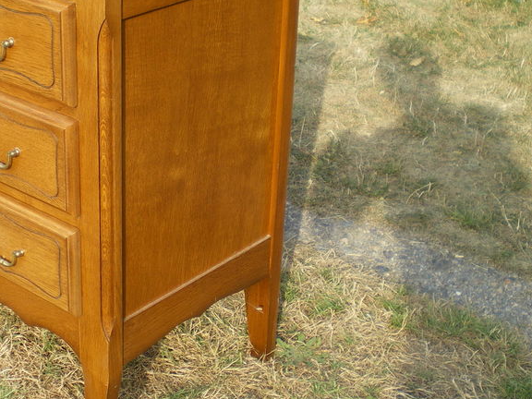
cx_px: 136
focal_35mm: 66
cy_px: 151
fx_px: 1014
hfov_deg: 29.0
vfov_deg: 22.2
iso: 64
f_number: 3.1
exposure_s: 1/160
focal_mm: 6.3
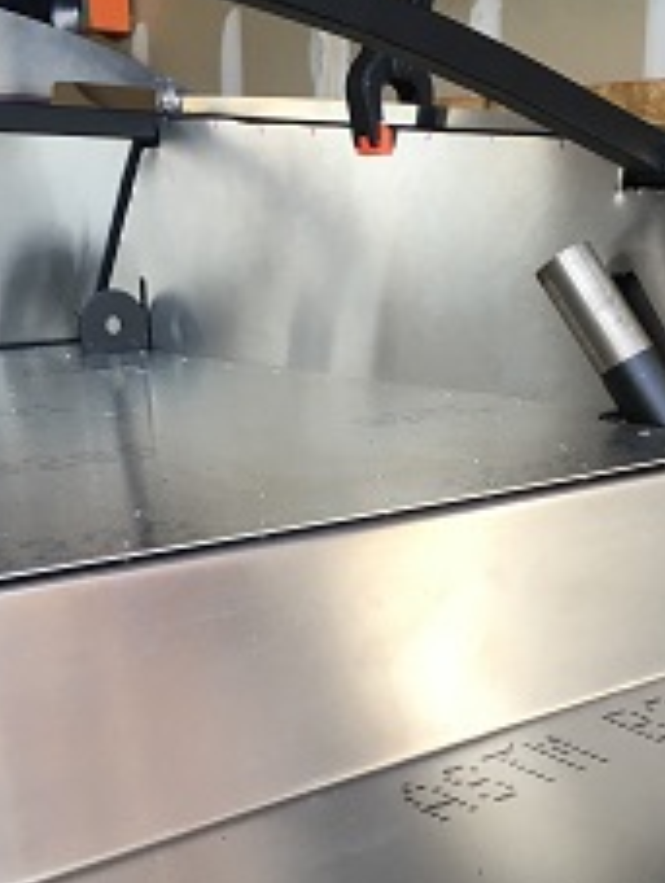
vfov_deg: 37.4
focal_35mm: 51
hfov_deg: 28.4
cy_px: 502
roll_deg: -1.6
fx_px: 1303
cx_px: 447
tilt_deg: -11.5
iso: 25
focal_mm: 4.15
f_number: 2.2
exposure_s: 1/40
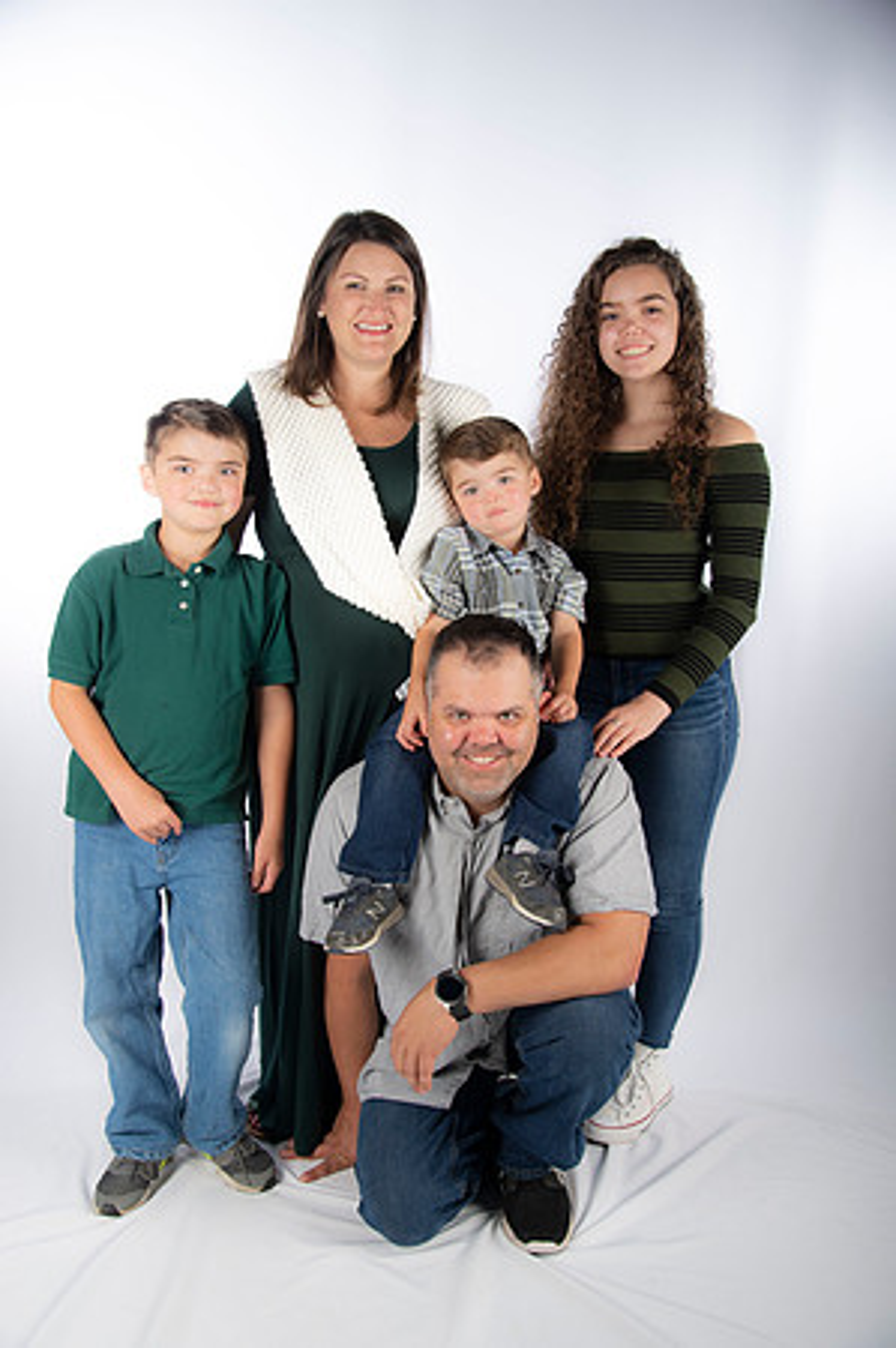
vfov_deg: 55.8
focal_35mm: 34
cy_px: 674
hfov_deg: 38.8
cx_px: 448
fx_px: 1272
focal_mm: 34
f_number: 5.6
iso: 100
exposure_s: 1/200
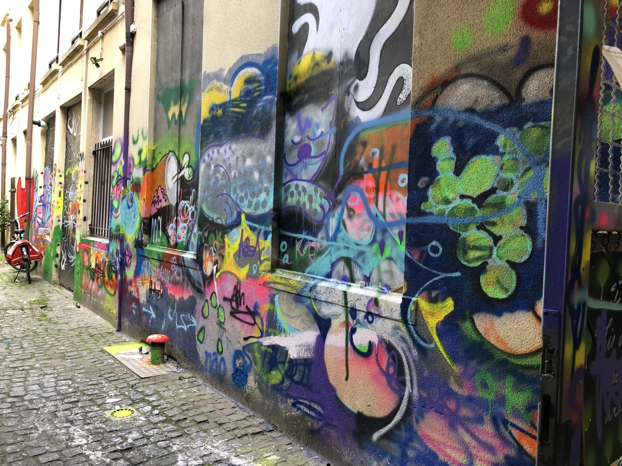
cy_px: 233
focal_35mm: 28
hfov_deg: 63.4
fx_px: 503
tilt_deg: -0.7
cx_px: 311
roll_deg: -1.6
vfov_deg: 49.7
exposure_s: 1/100
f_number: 1.8
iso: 40
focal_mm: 4
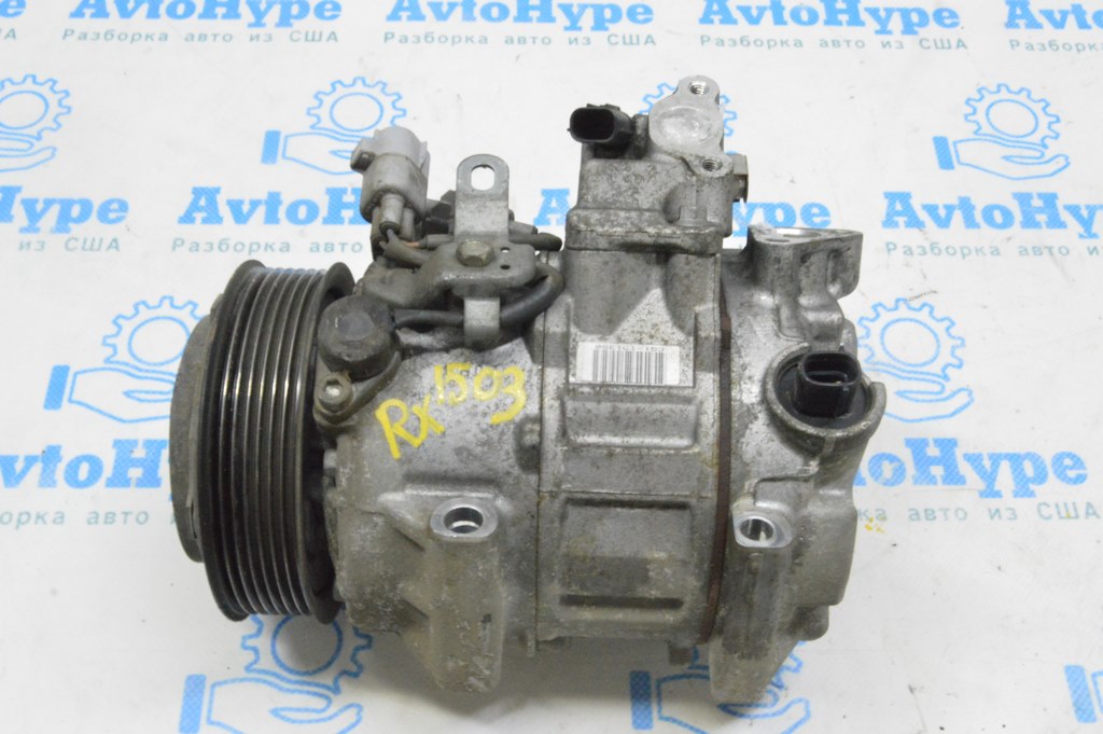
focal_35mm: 42
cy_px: 367
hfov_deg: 46.4
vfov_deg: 31.8
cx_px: 552
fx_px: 1286
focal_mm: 28
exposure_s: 1/15
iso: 6400
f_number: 20
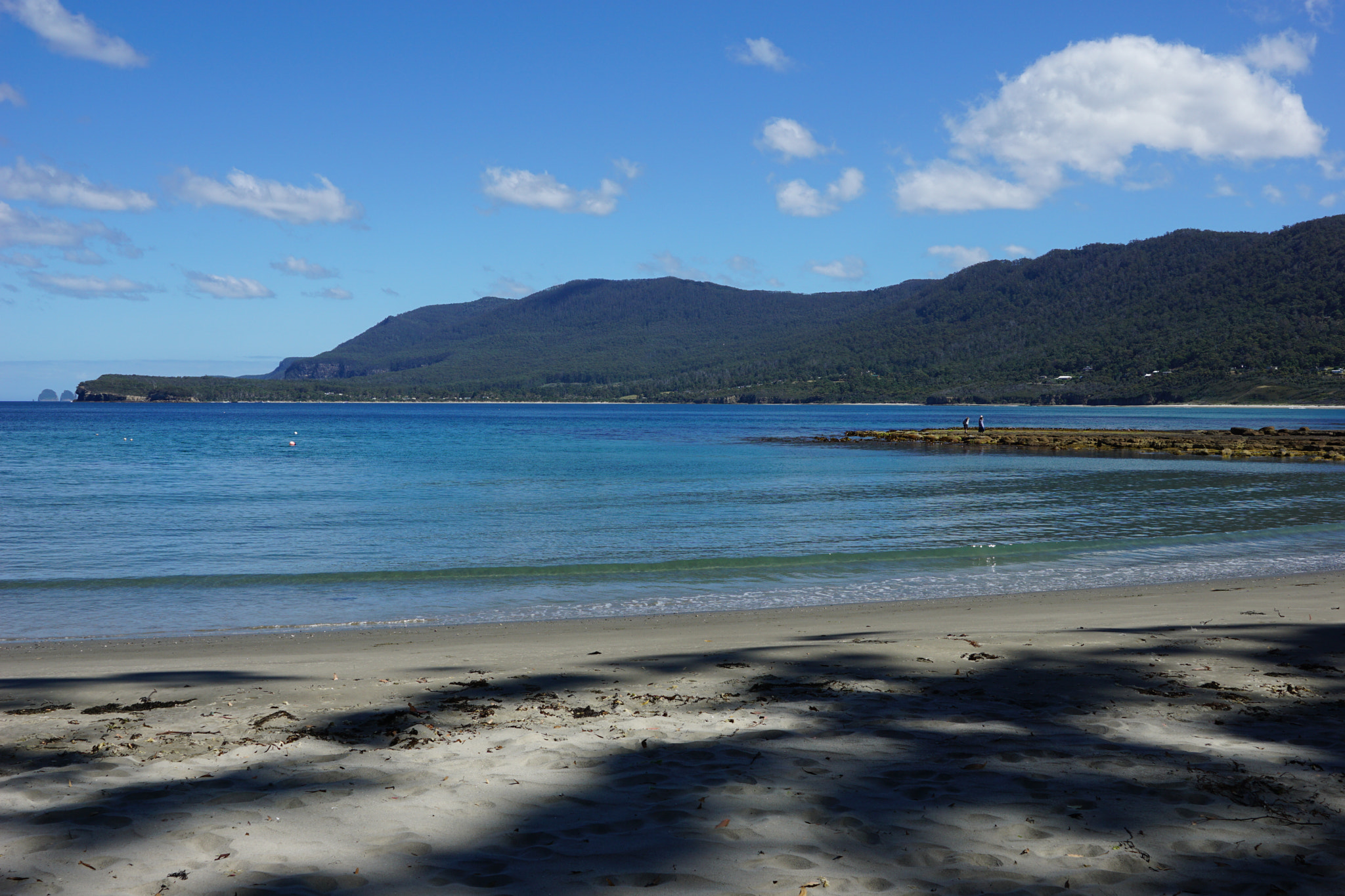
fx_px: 1345
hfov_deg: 53.1
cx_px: 672
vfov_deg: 36.9
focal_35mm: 36
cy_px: 448
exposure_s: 1/200
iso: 100
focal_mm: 24
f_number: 10
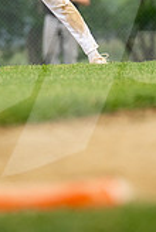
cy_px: 18
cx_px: 69
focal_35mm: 1095
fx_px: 7087
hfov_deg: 1.3
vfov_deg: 1.9
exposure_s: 1/1600
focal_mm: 400
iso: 2000
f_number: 5.6
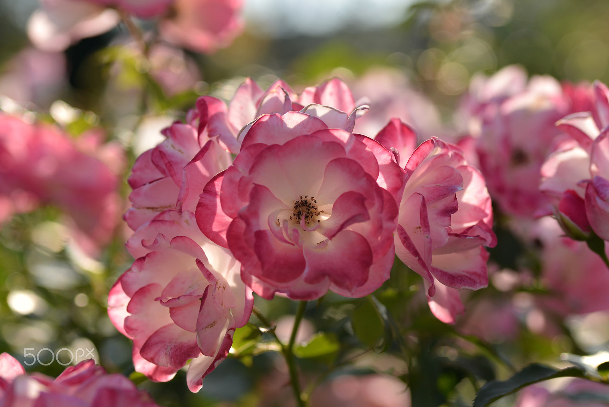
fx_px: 1523
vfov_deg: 15.2
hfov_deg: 22.6
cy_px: 204
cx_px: 304
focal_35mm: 90
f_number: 8
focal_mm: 90
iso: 200
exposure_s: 1/1500
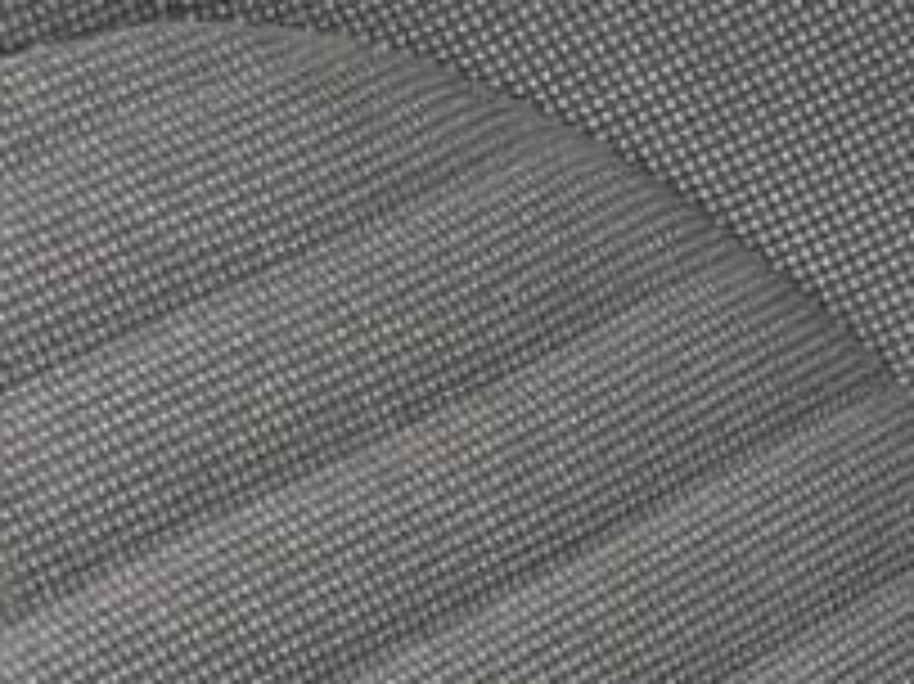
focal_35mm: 262
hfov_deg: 6.6
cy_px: 2624
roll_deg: -8.8
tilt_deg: -35.3
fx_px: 6914
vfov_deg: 5.1
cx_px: 3057
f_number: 1.6
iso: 50
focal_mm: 5.1
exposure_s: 1/430
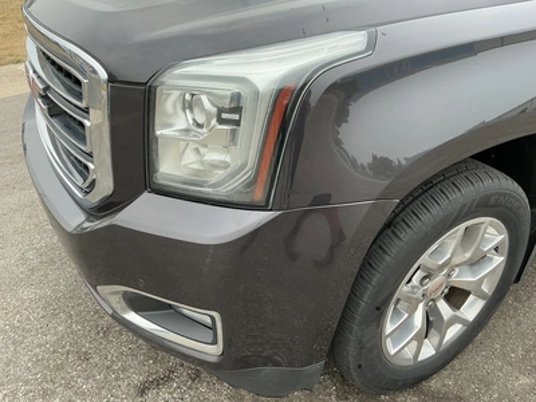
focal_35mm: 28
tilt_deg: -31.5
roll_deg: -6.0
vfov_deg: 49.7
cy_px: 201
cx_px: 268
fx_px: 434
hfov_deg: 63.4
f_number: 1.8
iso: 25
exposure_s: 1/469
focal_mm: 3
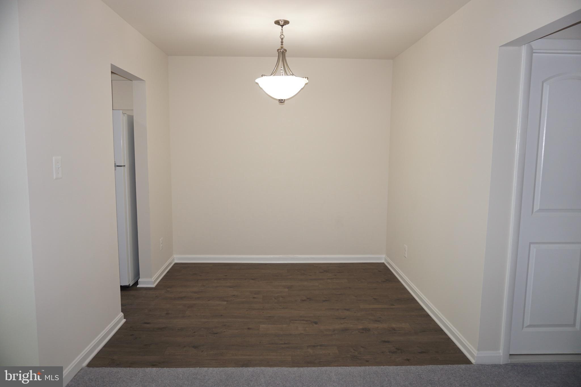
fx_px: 387
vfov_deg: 53.1
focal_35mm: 24
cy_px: 194
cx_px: 290
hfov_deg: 73.7
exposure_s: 1/60
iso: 250
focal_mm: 16
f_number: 3.5
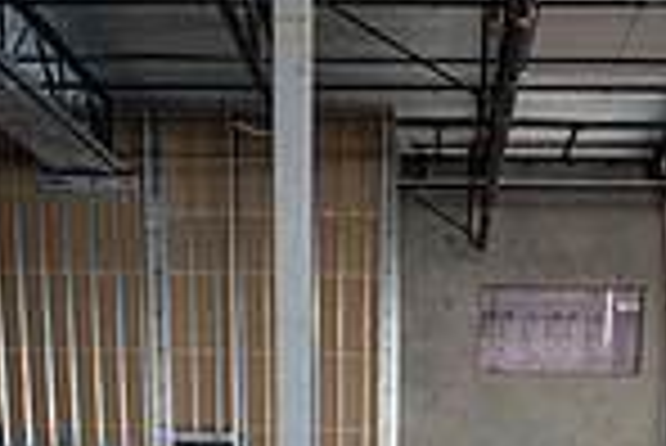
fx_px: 1018
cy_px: 714
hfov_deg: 36.1
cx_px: 405
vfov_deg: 20.3
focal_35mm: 55
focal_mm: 14
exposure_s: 1/125
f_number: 4
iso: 1600
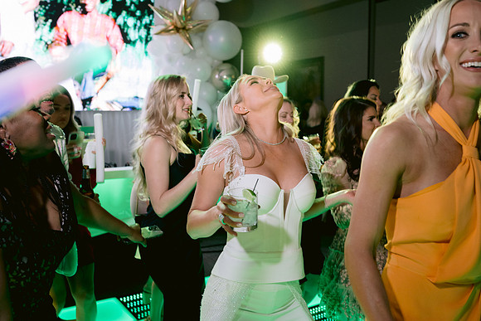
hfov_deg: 54.4
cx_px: 240
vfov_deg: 37.9
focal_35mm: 35
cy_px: 160
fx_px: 468
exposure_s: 1/100
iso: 1000
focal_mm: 35
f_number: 4
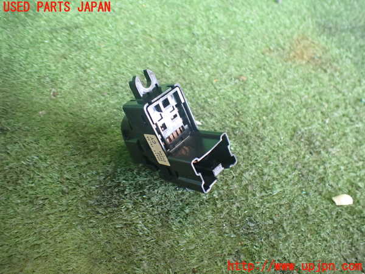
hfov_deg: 60.0
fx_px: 316
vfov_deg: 46.8
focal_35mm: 30
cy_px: 137
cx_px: 182
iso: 800
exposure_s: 1/80
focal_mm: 5.4
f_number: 2.3
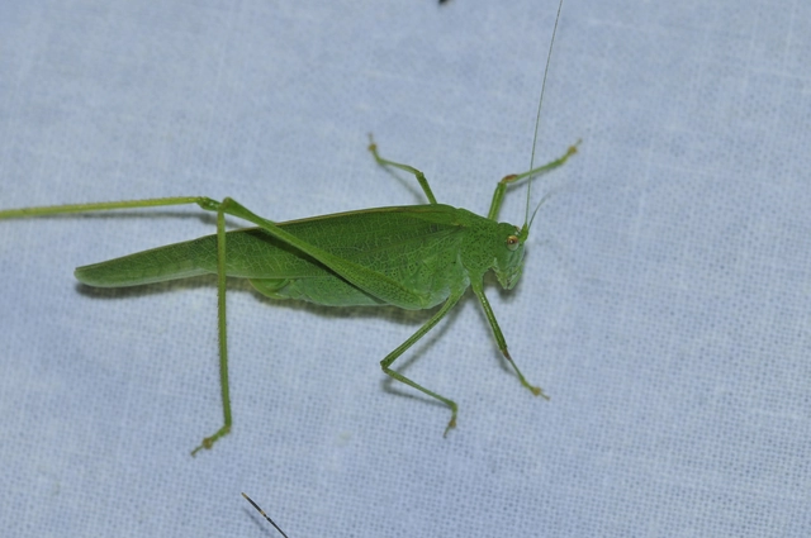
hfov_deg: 13.1
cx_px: 406
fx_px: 3544
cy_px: 269
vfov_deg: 8.7
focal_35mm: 158
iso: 640
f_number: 9
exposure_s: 1/60
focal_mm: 105
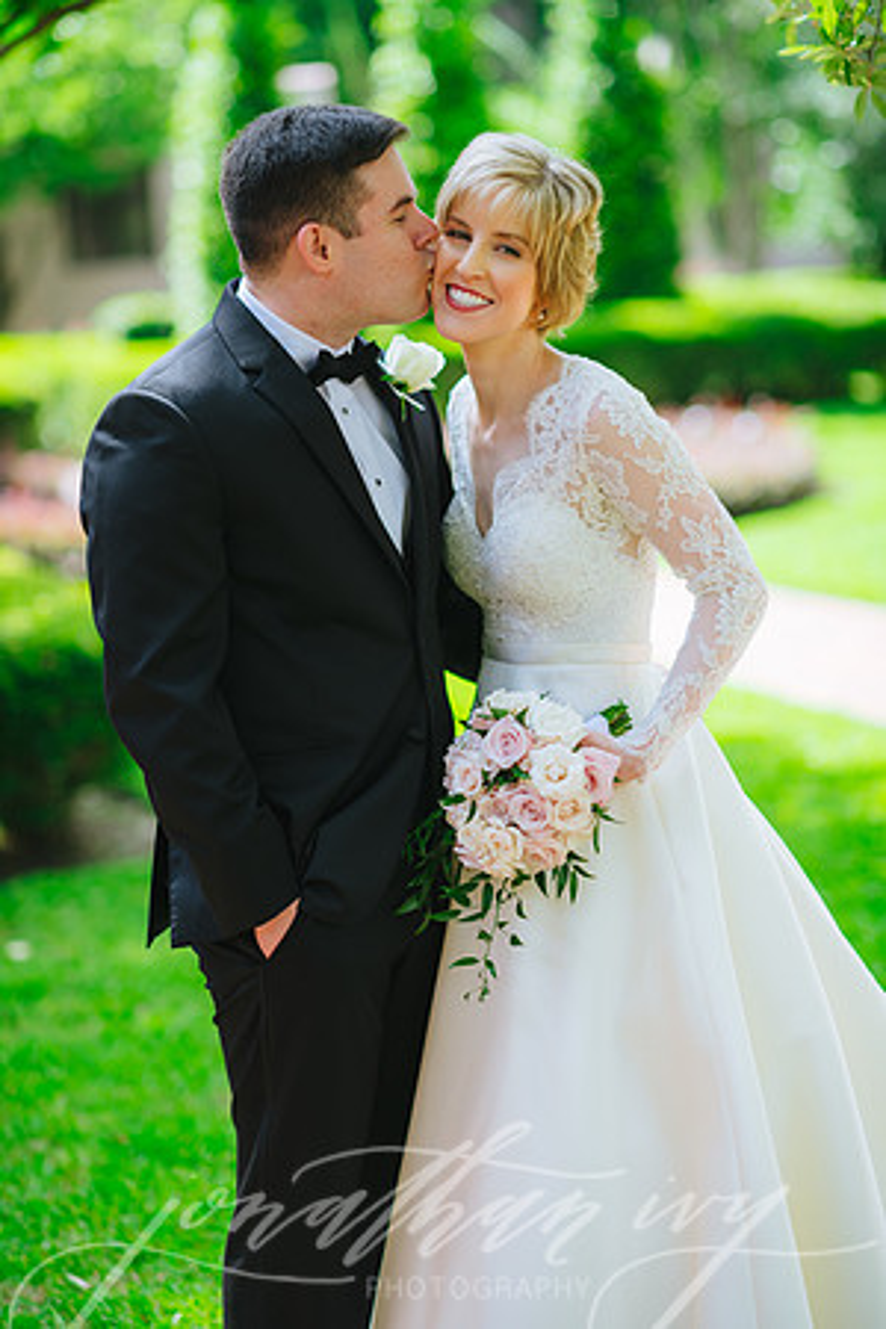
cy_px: 664
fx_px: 3138
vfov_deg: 23.9
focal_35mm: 85
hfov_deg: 16.1
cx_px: 443
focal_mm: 85
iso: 100
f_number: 2
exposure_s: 1/800
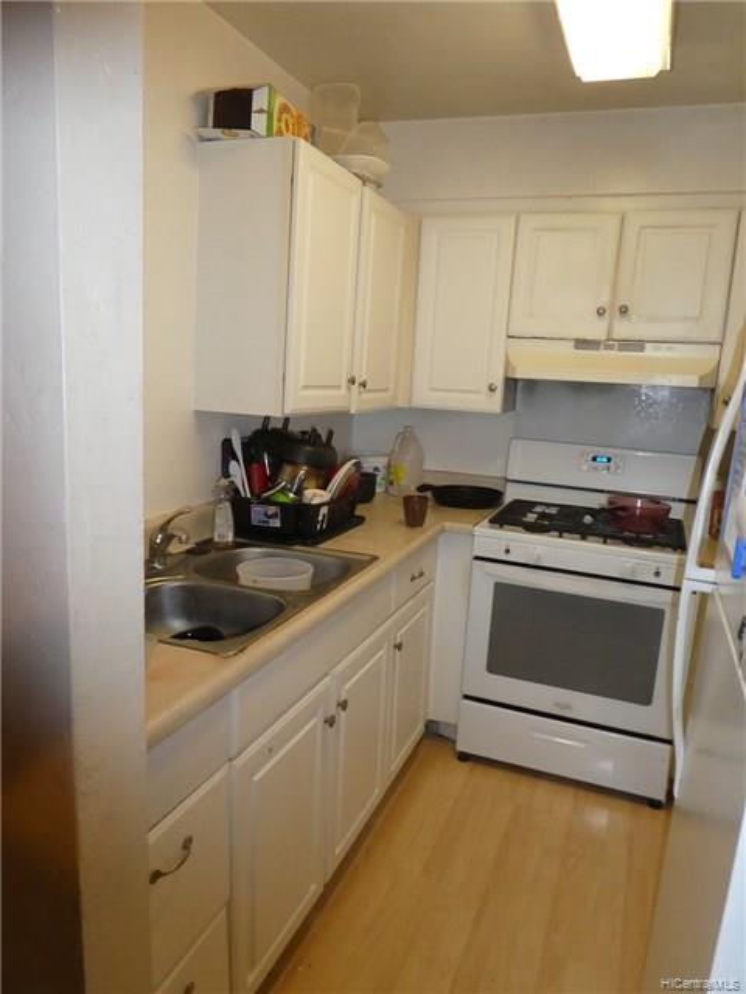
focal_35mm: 24
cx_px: 373
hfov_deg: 56.8
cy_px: 497
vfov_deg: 71.6
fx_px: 690
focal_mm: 4.3
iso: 640
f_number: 3.3
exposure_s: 1/60
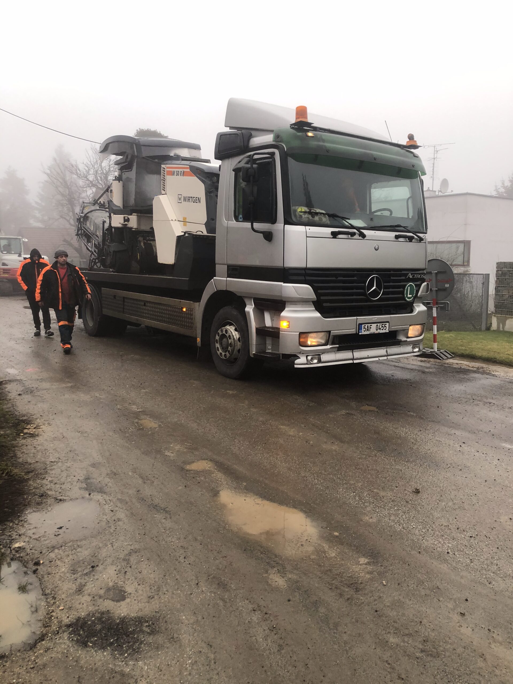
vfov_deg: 63.4
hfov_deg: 49.7
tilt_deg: -7.4
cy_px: 342
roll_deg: +0.7
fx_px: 553
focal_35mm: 28
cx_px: 256
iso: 25
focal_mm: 3.99
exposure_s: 1/30
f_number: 1.8
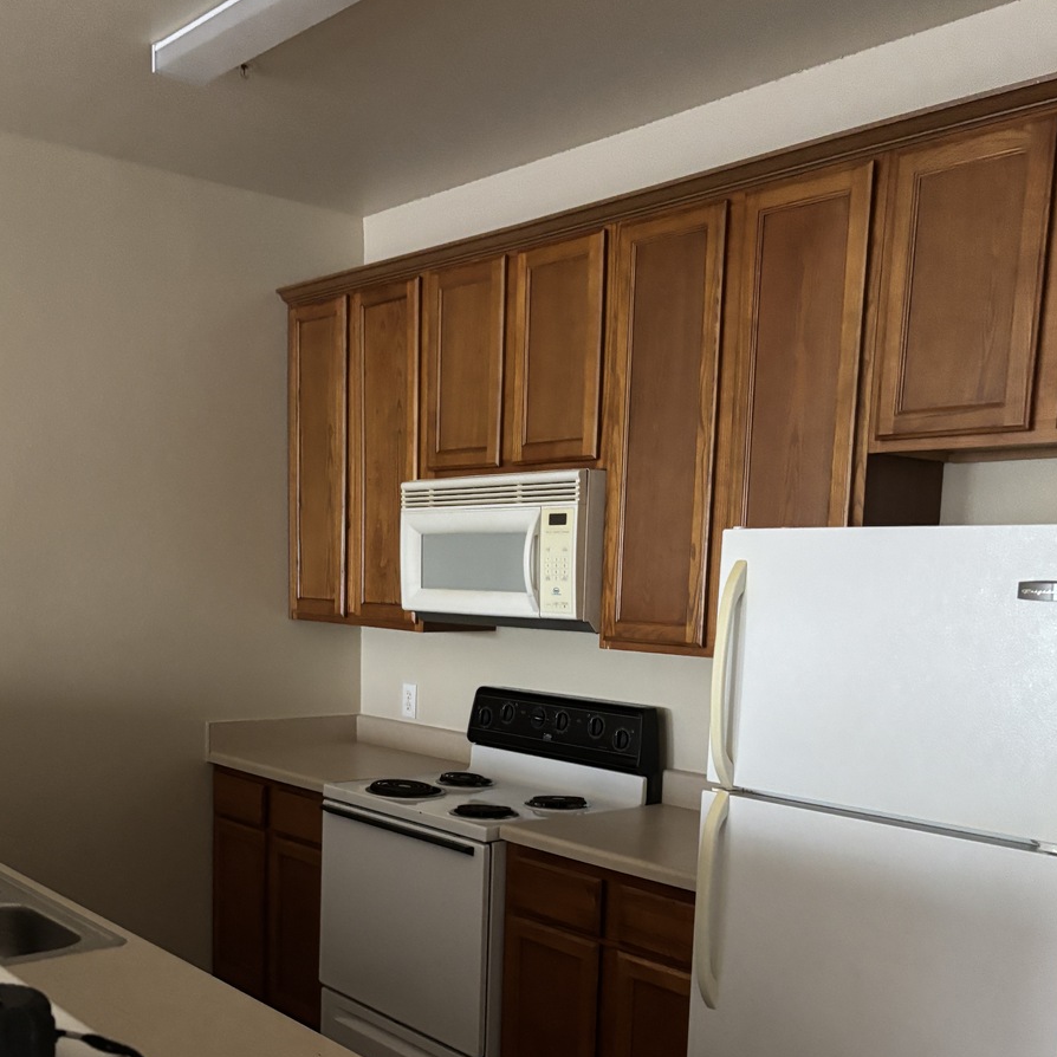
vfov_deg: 43.9
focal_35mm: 37
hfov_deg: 44.8
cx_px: 459
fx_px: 1278
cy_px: 747
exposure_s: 1/30
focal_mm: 5.96
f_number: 1.6
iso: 640
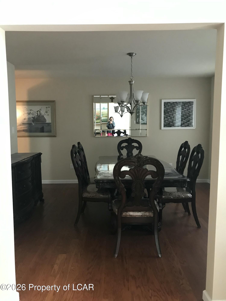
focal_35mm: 28
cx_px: 113
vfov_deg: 63.4
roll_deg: -0.4
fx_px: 244
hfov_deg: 49.7
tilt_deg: -4.3
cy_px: 150
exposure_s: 1/13
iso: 100
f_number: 1.8
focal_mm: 3.99
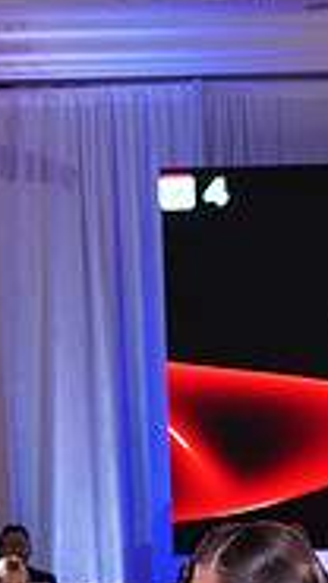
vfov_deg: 11.1
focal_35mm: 187
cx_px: 207
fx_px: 2893
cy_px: 857
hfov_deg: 6.5
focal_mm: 57
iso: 1600
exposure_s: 1/160
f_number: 5.6
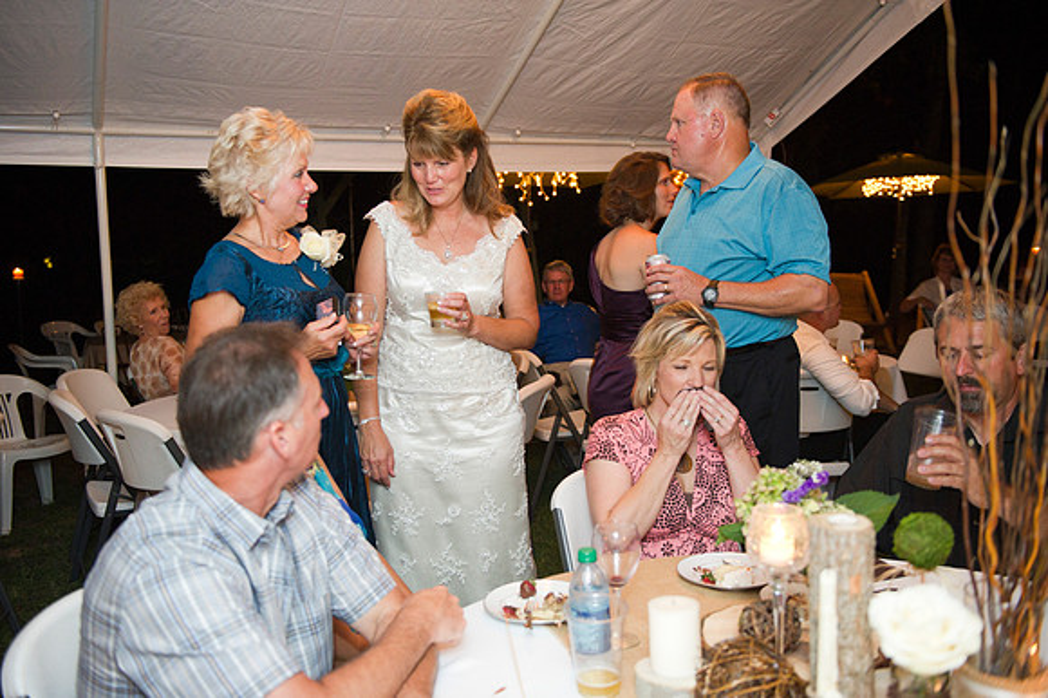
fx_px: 1018
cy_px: 349
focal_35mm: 35
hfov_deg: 54.5
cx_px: 524
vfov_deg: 37.8
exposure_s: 1/60
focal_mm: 35
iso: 2000
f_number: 2.8
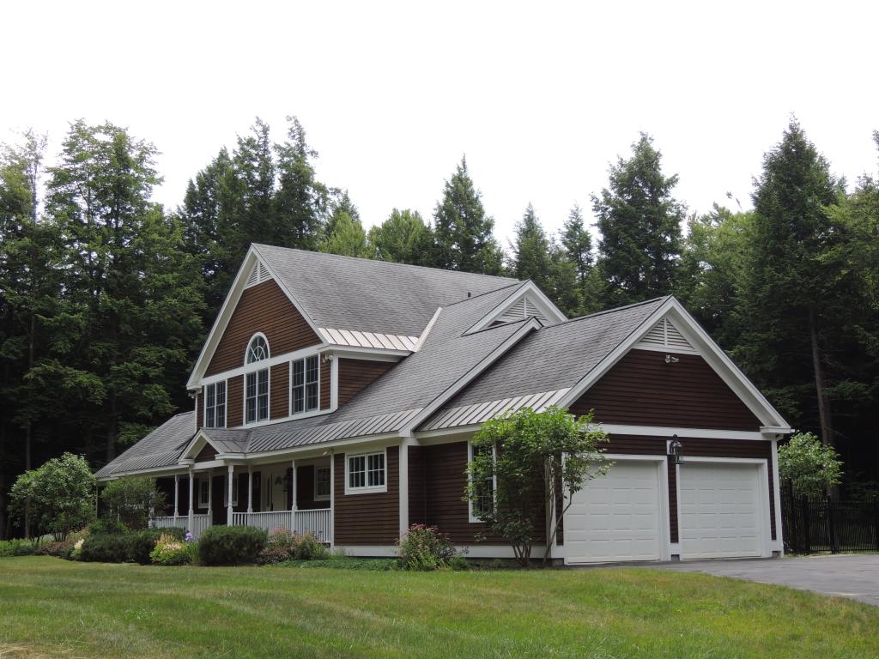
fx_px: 1193
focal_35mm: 47
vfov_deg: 30.9
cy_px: 330
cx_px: 440
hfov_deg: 40.4
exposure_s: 1/500
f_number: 3.5
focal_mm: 8.3
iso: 100
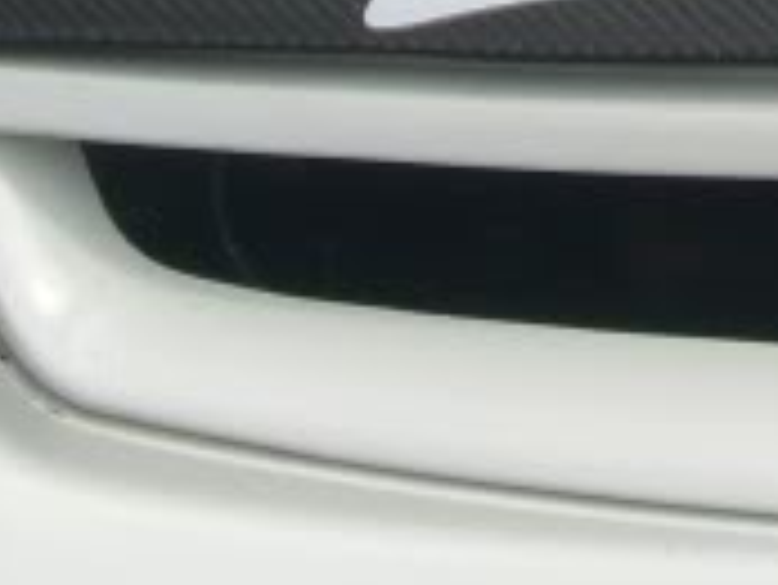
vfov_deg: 6.3
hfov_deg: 8.7
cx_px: 989
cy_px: -765
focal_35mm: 225
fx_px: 5060
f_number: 5.6
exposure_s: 1/400
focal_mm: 7.9
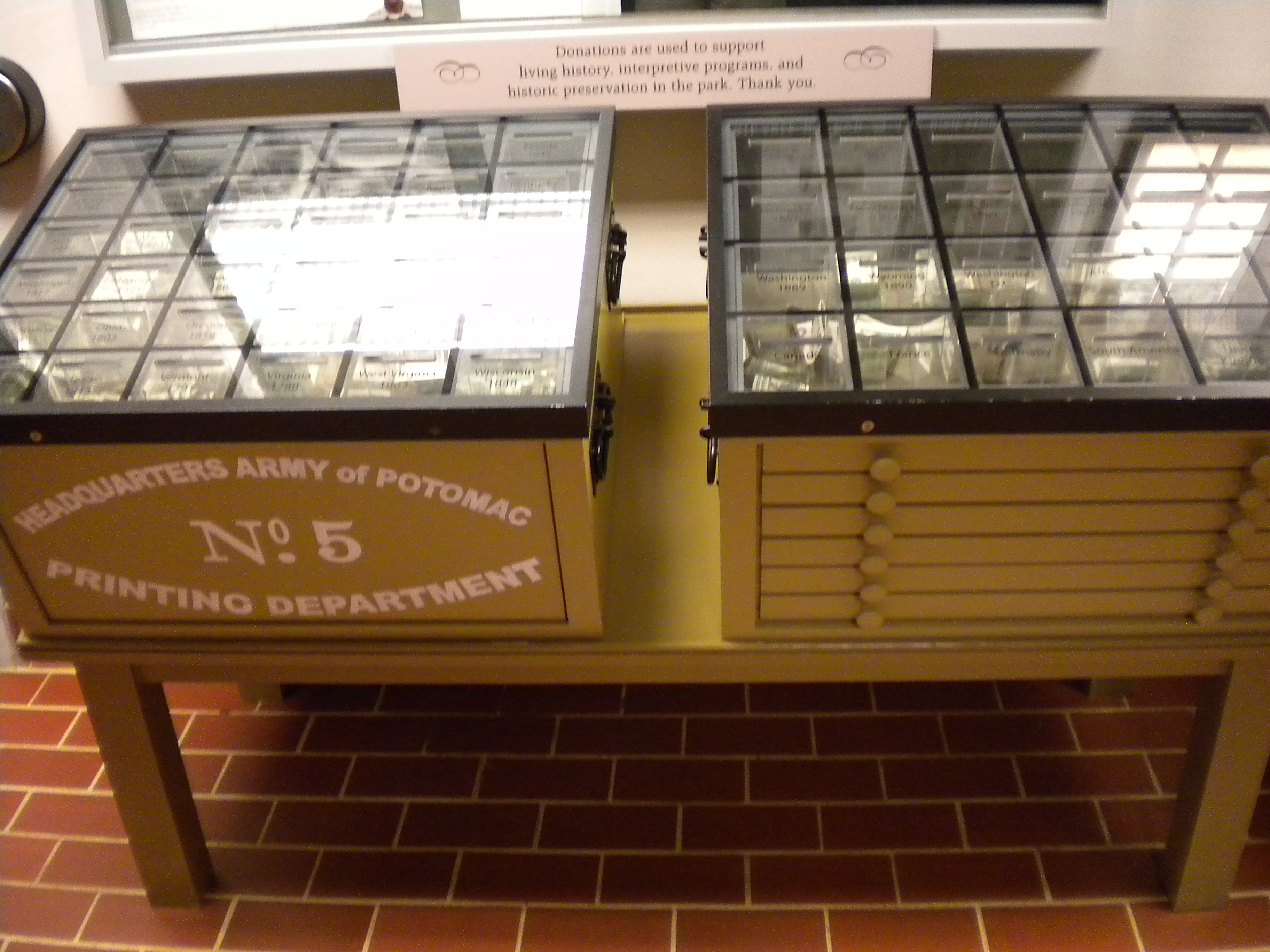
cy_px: 476
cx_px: 635
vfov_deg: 40.7
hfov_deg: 52.6
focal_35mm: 35
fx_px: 1284
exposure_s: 1/24.1
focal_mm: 6.3
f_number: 3.1
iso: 400
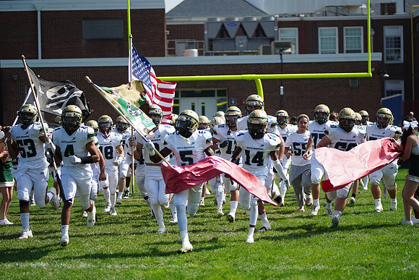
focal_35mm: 120
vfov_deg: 11.4
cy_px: 140
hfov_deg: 17.1
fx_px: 1397
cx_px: 210
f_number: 2.8
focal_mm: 120
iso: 400
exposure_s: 1/5000
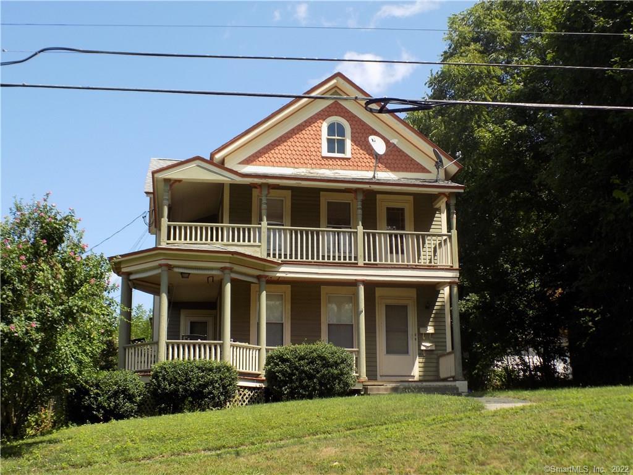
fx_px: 841
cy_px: 238
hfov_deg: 41.2
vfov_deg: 31.5
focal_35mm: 46
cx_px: 316
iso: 80
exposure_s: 1/400
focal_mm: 8.1
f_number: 3.7
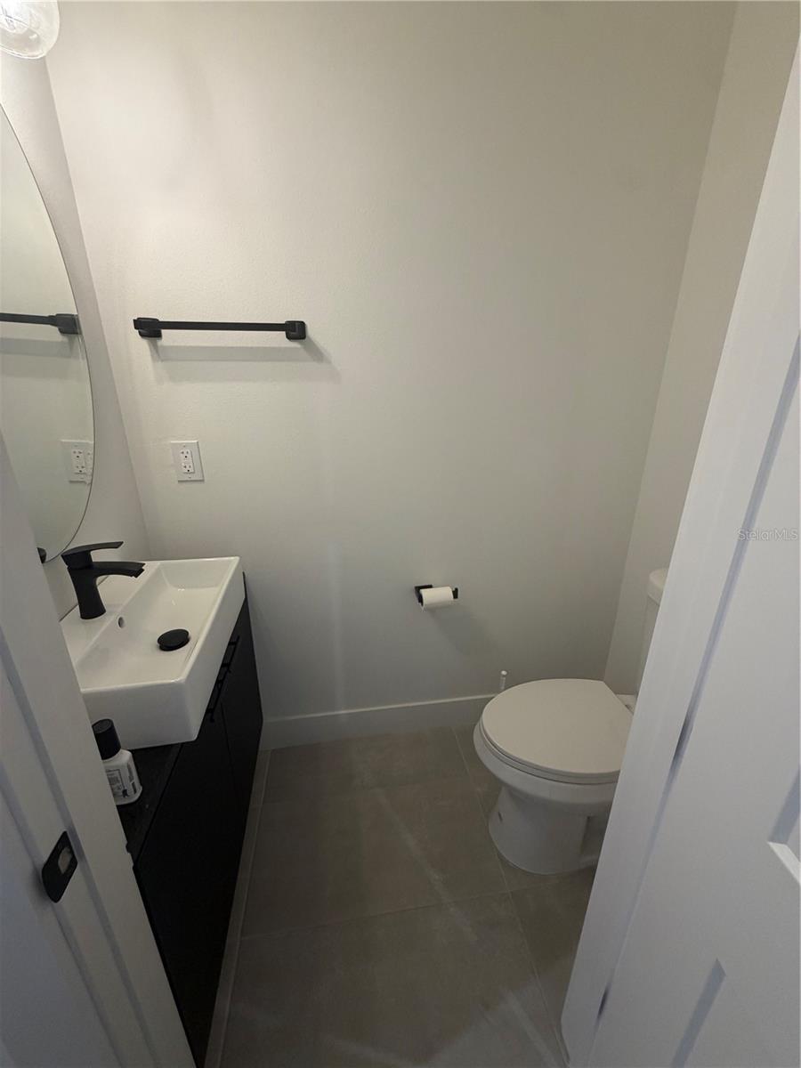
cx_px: 400
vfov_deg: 102.1
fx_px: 432
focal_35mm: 14
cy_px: 534
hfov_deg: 85.7
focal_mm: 2.22
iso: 200
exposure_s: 1/120
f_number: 2.2
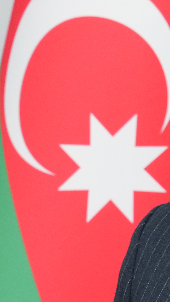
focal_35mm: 272
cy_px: 182
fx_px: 2181
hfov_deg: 4.4
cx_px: 359
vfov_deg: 7.9
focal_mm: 55
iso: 1000
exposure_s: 1/200
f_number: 5.6
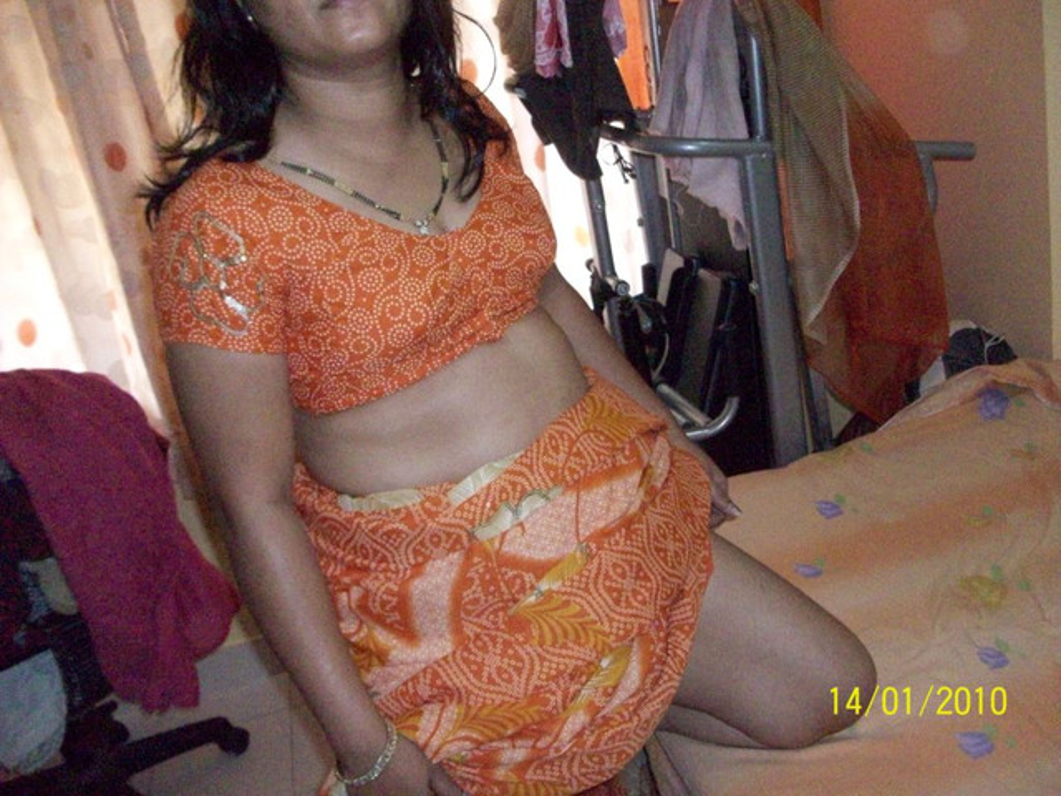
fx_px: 1042
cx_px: 530
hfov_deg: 54.0
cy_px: 398
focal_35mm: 34
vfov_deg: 41.8
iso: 800
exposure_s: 1/128
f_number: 2.8
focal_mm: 5.7
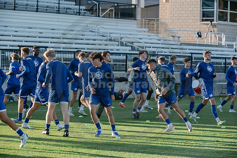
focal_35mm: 130
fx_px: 856
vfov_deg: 10.6
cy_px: 79
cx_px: 118
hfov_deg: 15.8
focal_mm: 130
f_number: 6.3
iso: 1250
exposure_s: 1/1000
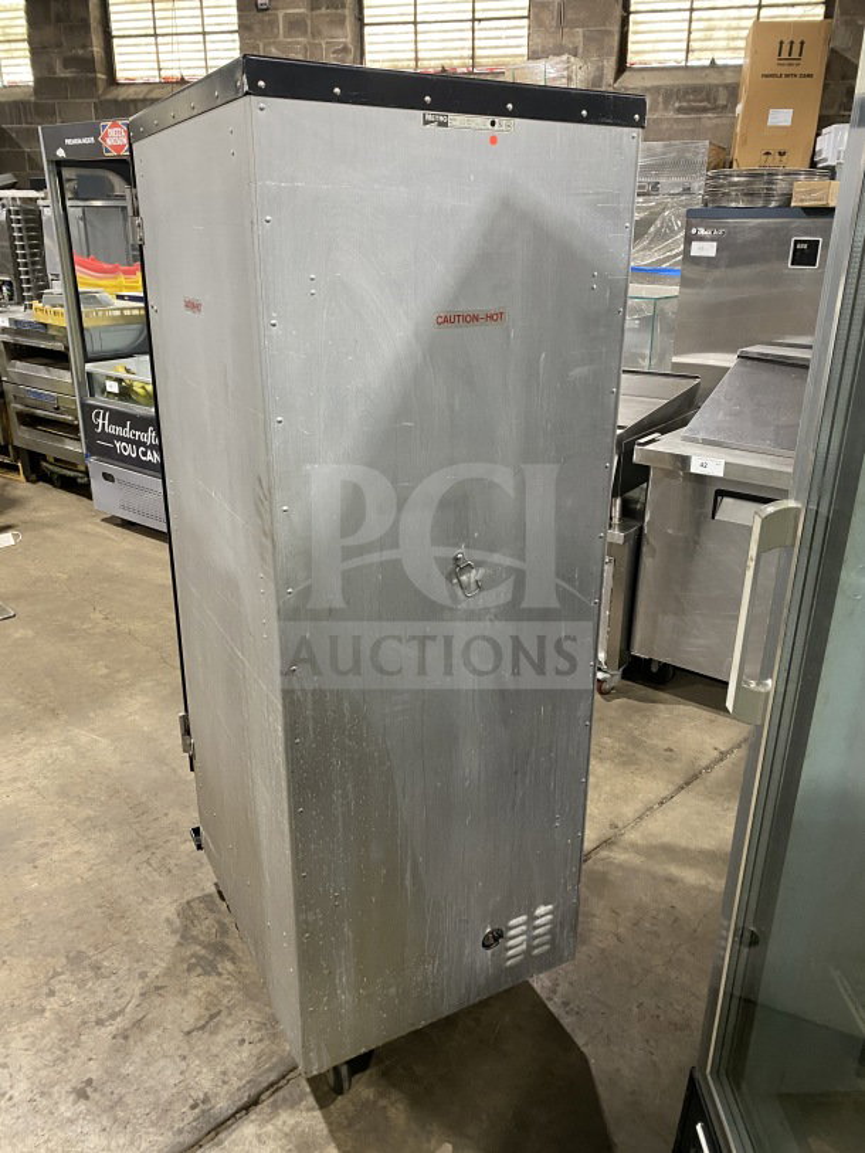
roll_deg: -0.9
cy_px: 576
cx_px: 432
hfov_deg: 53.1
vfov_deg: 67.3
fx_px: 866
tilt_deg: -19.1
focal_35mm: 26
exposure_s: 1/60
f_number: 1.8
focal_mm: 4.25
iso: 320
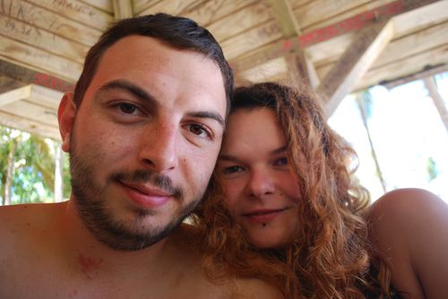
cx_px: 224
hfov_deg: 67.4
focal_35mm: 27
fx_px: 336
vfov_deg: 48.0
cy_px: 150
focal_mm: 18
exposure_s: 1/60
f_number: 4
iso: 200
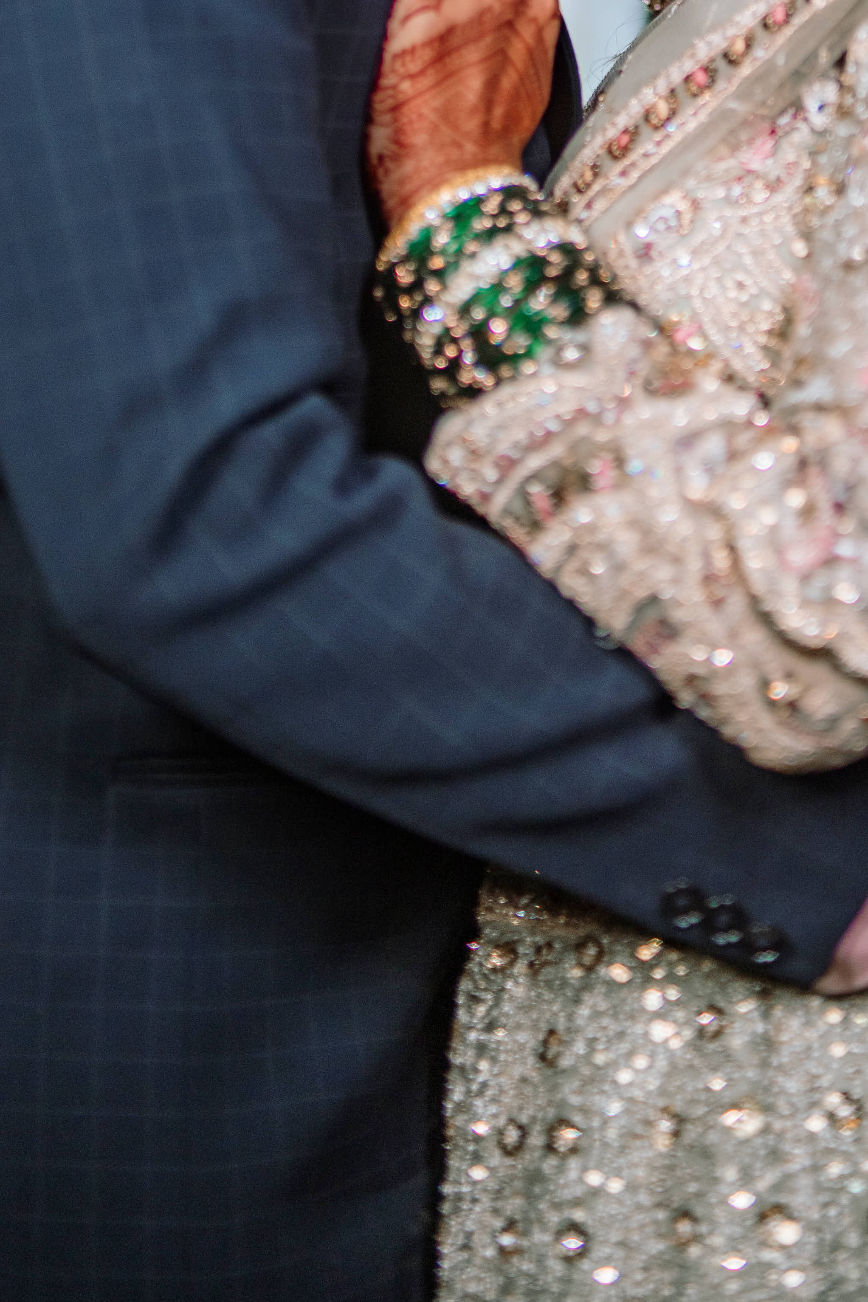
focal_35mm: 80
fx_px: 2893
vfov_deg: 23.8
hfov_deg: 17.0
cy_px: -122
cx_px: 671
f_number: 1.4
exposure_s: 1/400
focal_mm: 35
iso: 250
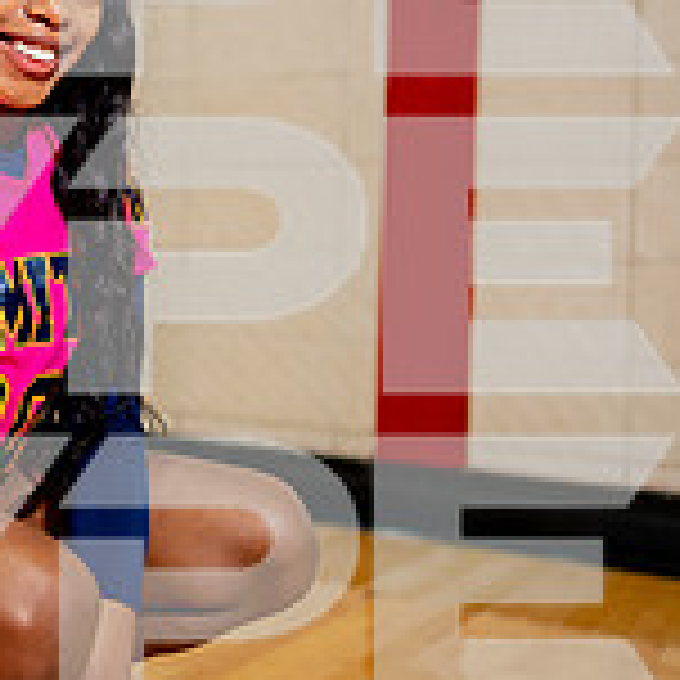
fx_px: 1356
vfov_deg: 28.1
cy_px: 257
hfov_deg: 26.8
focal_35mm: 61
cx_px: 16
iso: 400
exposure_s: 1/400
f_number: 1.4
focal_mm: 24
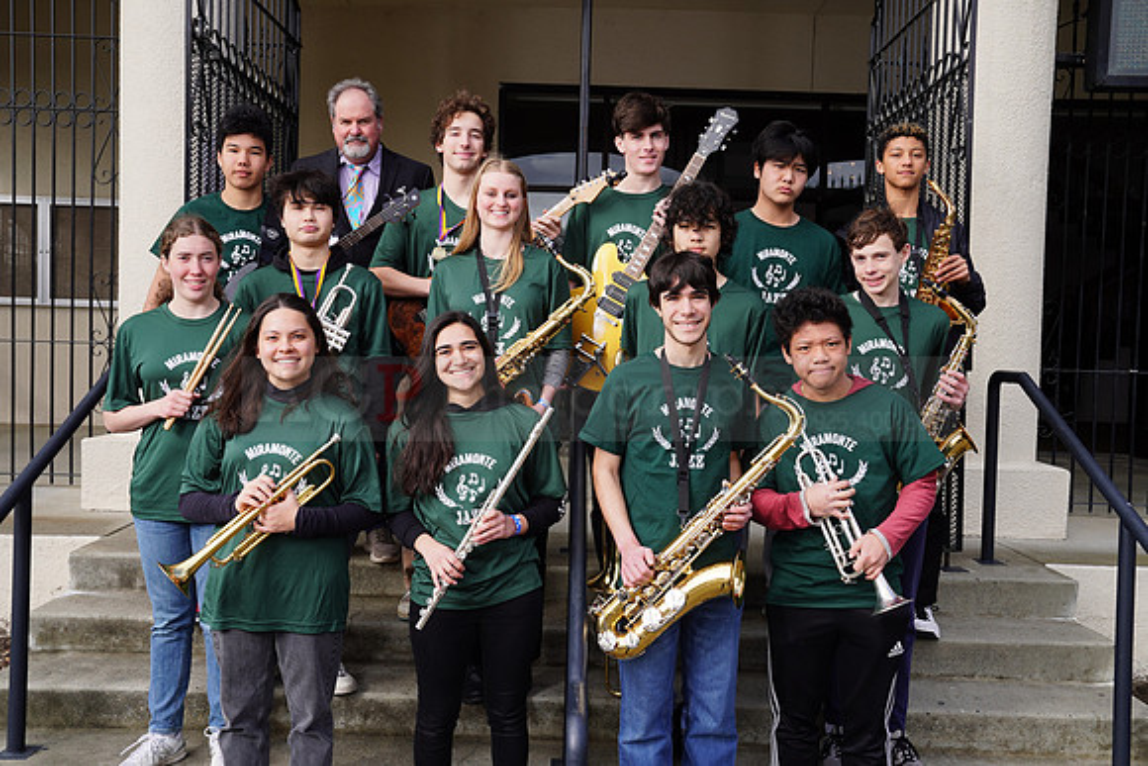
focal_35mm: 33
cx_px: 574
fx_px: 1053
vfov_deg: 40.0
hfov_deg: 57.2
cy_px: 383
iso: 100
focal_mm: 33
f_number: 7.1
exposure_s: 1/200
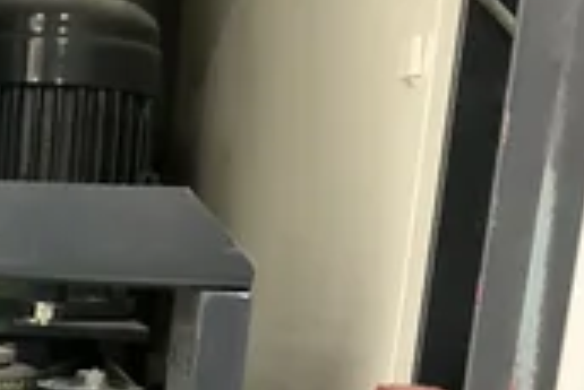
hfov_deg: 26.3
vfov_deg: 18.5
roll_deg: -2.9
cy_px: 468
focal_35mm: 70
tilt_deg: -12.3
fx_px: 1136
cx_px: -81
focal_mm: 3
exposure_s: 1/27
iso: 640
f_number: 1.8
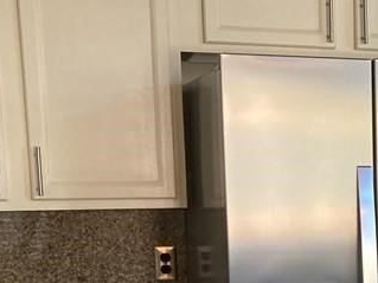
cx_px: 476
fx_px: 982
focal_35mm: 90
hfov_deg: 20.2
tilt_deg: -8.0
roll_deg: -0.7
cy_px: 330
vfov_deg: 15.8
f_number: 1.8
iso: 125
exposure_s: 1/60
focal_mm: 3.99
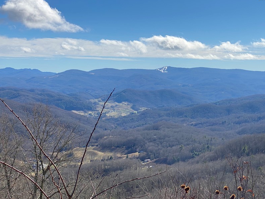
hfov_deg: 28.9
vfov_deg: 21.9
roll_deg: +0.3
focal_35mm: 67
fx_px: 513
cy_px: 111
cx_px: 156
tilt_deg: -2.0
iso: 20
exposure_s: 1/2179
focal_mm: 6
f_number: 2
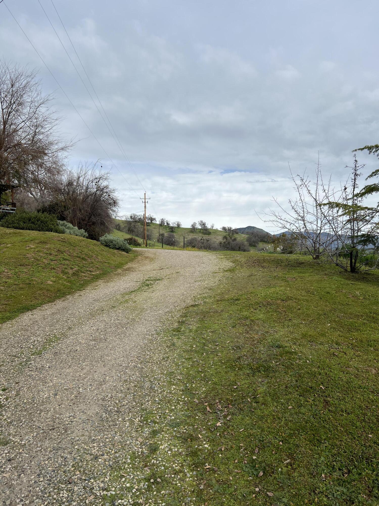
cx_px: 190
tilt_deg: +3.1
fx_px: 380
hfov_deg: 53.1
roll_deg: +1.6
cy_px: 253
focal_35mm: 26
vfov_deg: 67.3
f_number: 1.5
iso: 50
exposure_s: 1/4115
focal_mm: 5.7
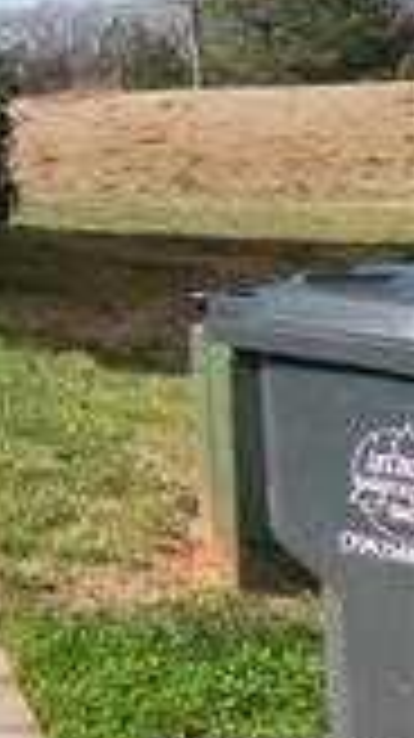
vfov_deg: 16.3
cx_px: -1022
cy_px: -270
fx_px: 2405
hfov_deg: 7.8
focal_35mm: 123
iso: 80
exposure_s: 1/125
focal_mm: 5.2
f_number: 8.6
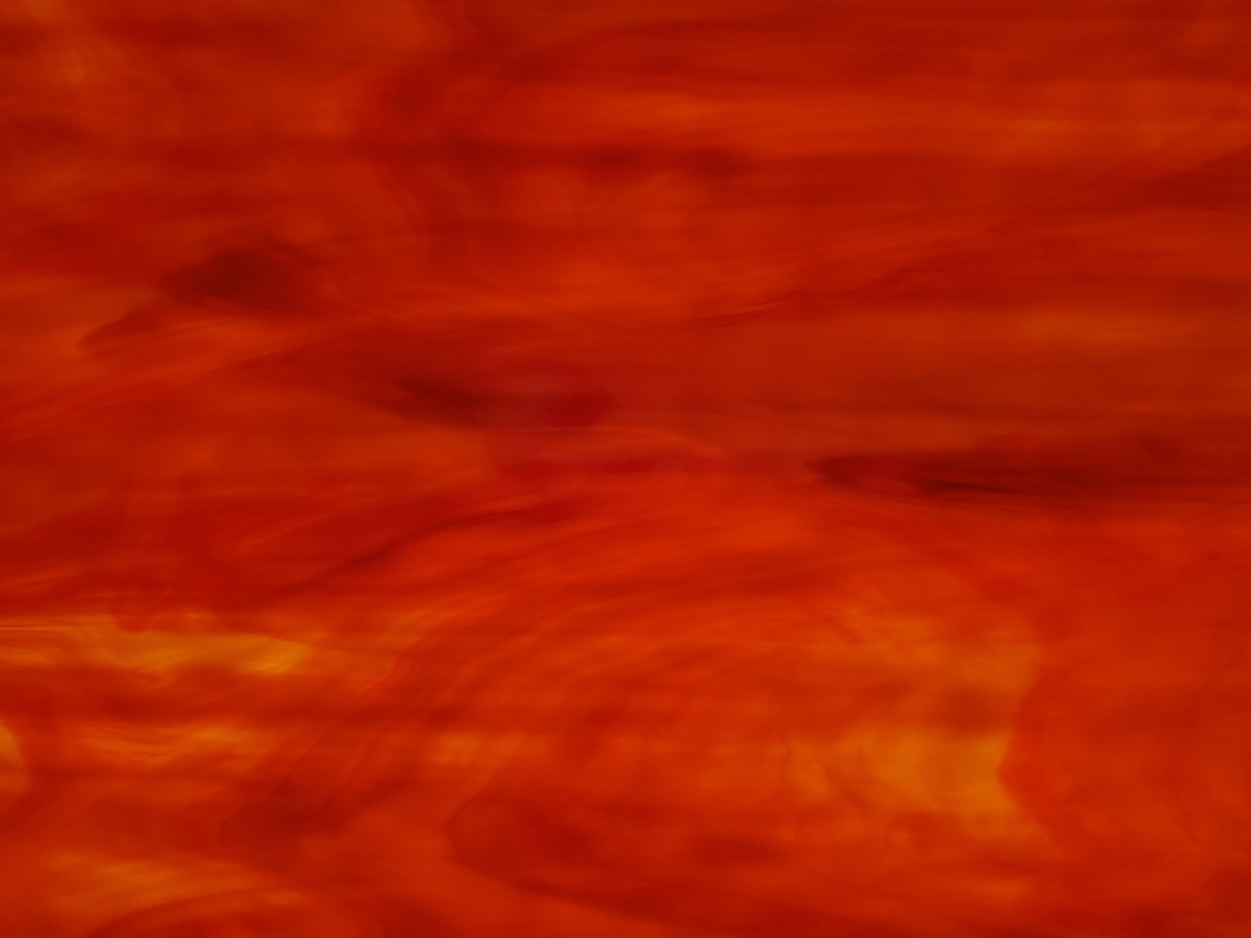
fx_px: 940
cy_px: 469
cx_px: 626
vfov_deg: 53.1
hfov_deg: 67.3
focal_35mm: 26
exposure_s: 1/180
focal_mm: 4.3
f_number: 1.5
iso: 80
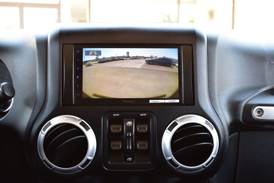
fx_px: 342
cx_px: 137
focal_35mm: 45
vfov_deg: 29.8
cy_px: 92
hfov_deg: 43.6
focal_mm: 30
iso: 400
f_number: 7.1
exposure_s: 1/25
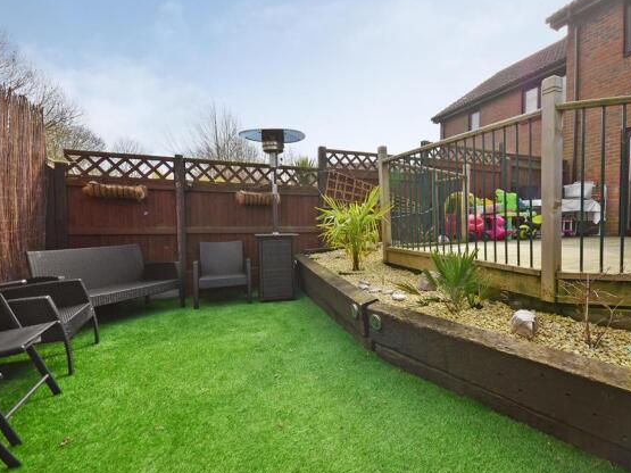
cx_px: 364
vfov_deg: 74.7
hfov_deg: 90.4
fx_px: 310
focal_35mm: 17
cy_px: 234
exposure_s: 1/250
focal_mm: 10
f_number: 8
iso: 200
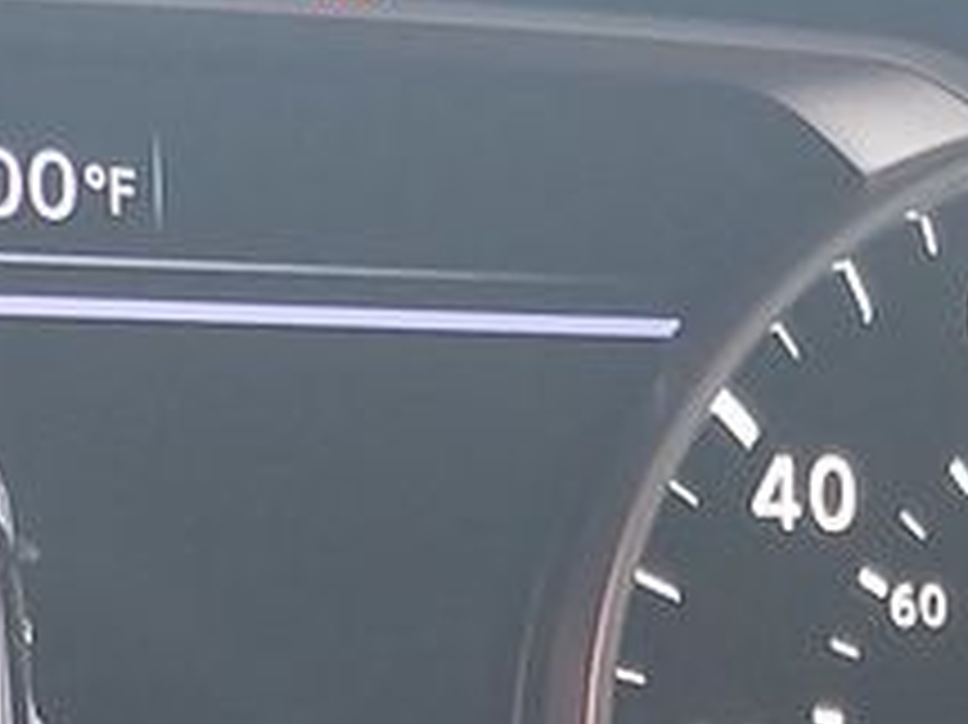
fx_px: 5003
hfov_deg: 11.0
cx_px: 653
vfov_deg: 8.2
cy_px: 985
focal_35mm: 179
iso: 507
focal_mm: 6.7
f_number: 1.8
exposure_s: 1/59
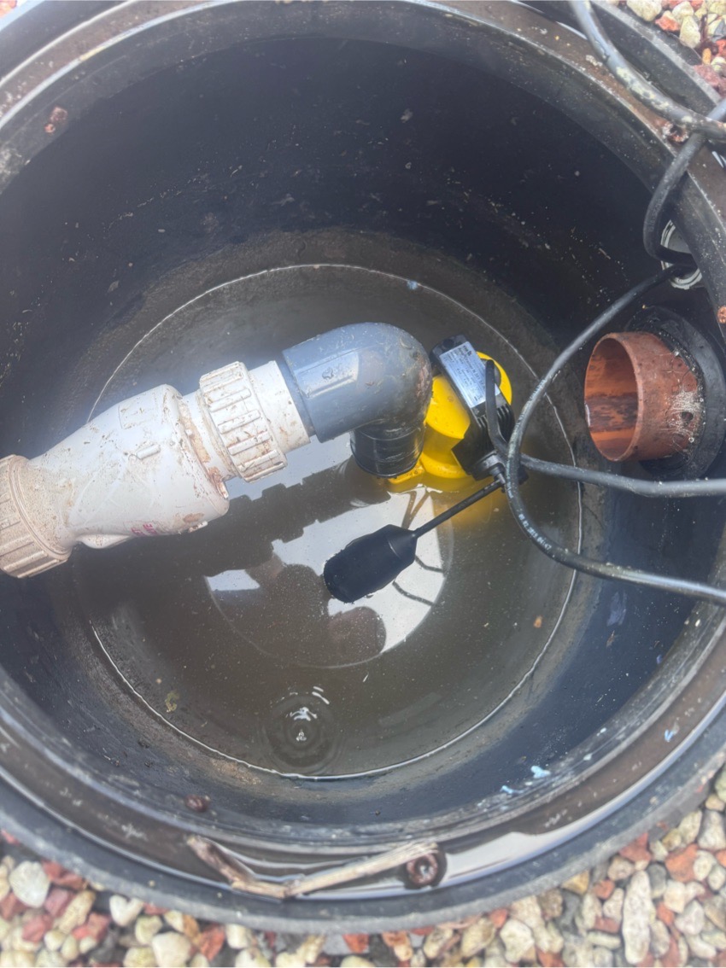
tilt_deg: -82.2
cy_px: 484
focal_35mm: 24
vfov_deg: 71.6
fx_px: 671
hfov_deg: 56.8
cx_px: 363
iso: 125
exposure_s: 1/121
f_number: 1.78
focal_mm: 6.76
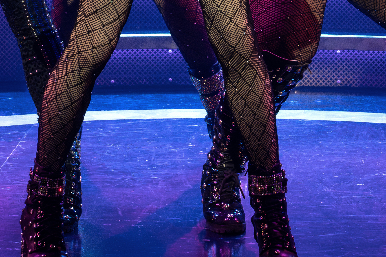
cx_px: 234
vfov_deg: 7.0
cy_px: -185
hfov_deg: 10.7
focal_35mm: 192
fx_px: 2058
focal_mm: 48
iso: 2500
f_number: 8
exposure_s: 1/320
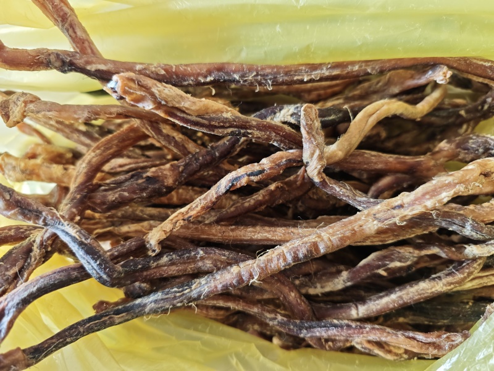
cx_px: 247
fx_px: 328
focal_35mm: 23
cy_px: 186
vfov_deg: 58.9
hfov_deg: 73.9
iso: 250
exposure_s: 1/54.9
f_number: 1.44
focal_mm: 6.68
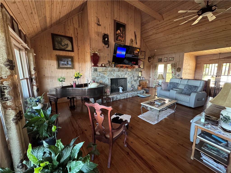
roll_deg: +1.1
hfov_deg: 102.1
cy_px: 86
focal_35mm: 14
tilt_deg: -9.3
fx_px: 93
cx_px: 116
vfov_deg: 85.7
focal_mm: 2.22
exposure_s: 1/60
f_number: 2.2
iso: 640
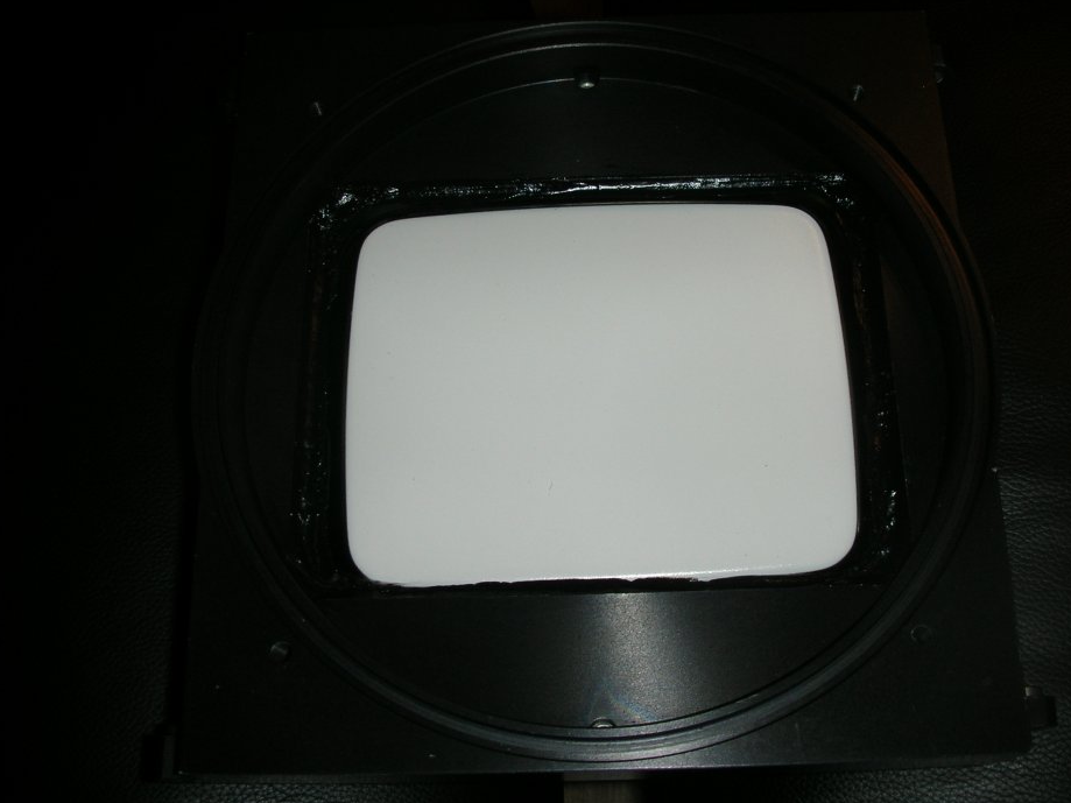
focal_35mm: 39
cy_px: 367
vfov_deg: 36.8
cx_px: 564
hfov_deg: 47.8
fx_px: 1206
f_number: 3
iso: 50
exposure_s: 1/60.1
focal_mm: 5.8
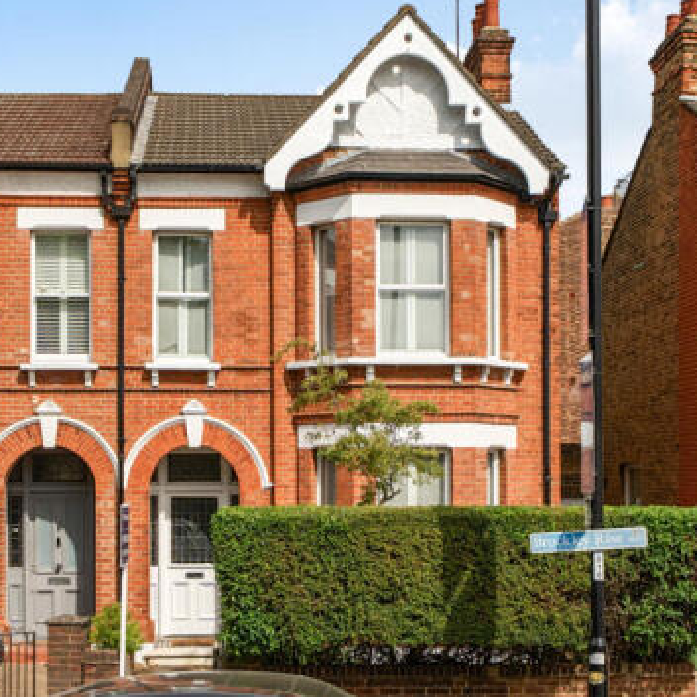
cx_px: 348
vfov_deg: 32.7
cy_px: 393
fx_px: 1185
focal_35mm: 52
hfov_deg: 32.8
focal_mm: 22
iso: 400
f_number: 8
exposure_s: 1/1250
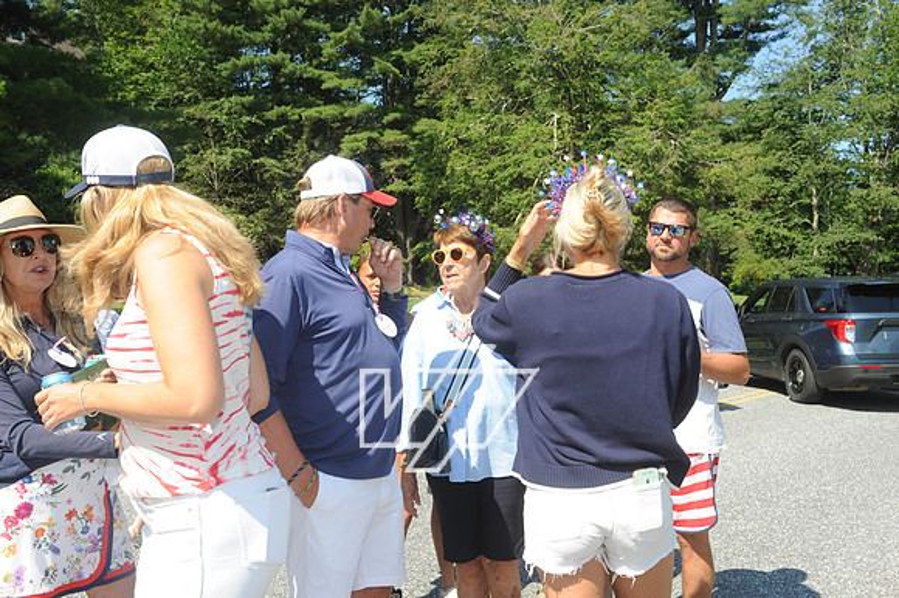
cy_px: 299
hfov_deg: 54.5
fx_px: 873
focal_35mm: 35
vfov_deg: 37.8
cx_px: 450
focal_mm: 35
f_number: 10
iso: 250
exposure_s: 1/160
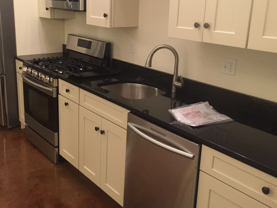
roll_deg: -2.4
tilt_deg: -15.9
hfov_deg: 46.7
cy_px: 93
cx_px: 123
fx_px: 320
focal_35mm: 40
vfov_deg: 35.9
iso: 250
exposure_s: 1/20
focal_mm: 4.15
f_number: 2.2
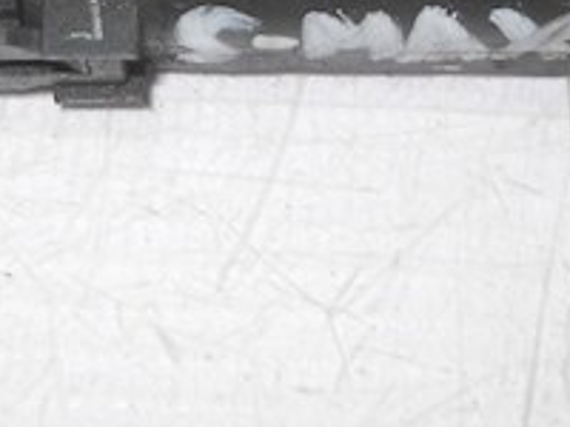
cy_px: -165
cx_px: 331
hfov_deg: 15.0
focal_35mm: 131
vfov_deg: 11.0
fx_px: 2157
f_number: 5.5
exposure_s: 1/50
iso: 80
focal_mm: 6.72
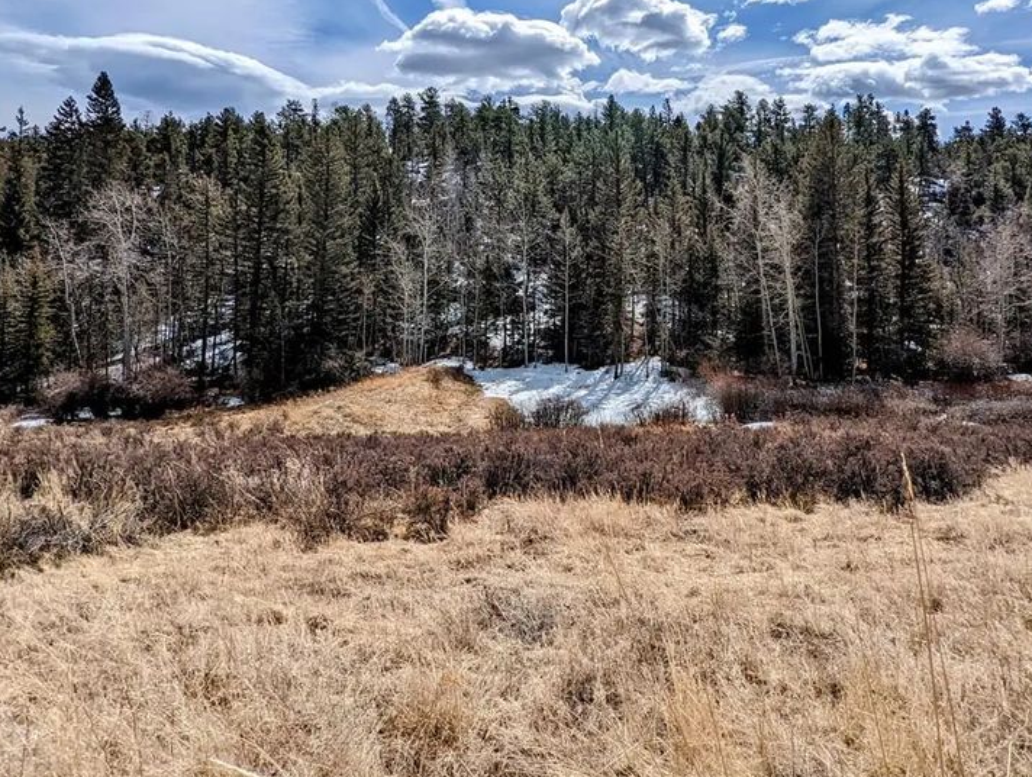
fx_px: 687
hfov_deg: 73.7
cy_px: 230
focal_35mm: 23
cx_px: 567
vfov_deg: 57.1
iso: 45
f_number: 2.2
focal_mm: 2.35
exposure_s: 1/4425
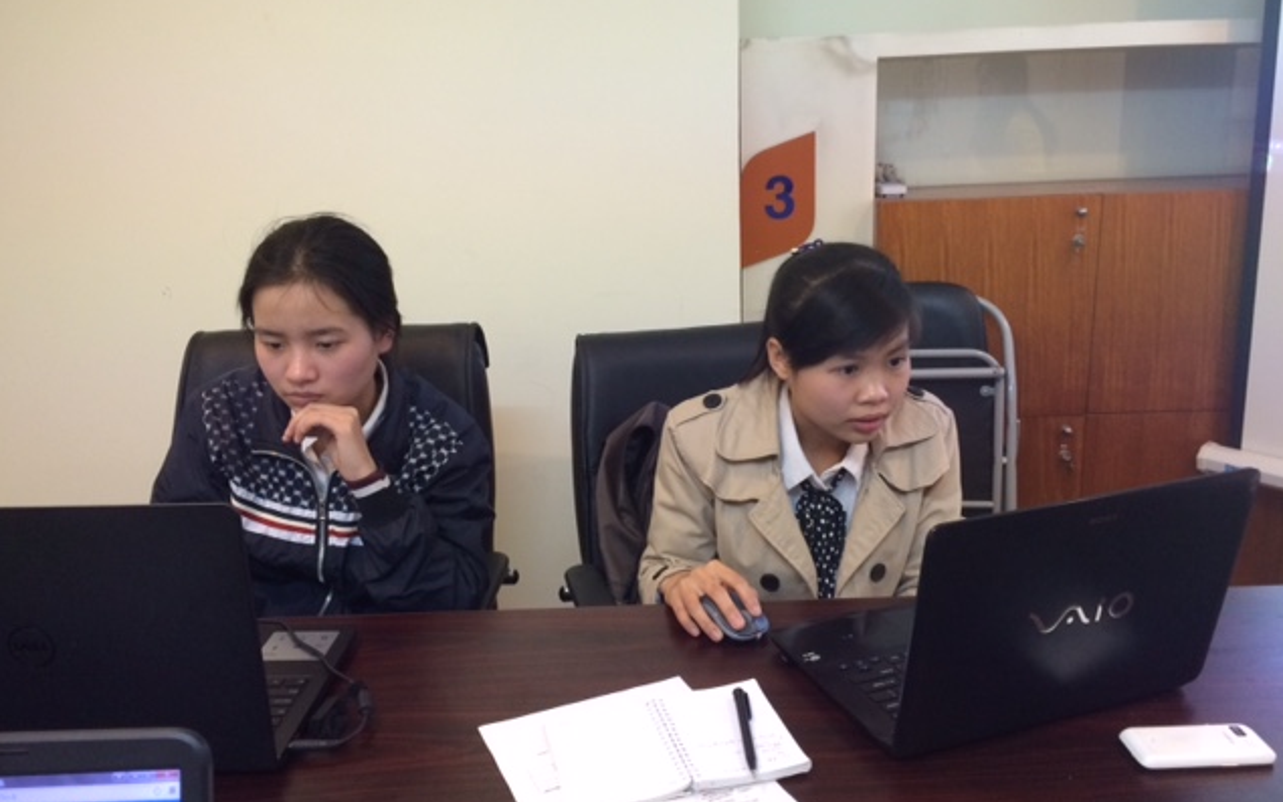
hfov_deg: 61.2
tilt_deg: -16.8
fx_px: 1084
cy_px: 392
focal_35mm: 31
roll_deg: -1.2
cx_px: 643
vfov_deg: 40.6
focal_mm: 4.15
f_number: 2.2
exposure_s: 1/33
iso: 250
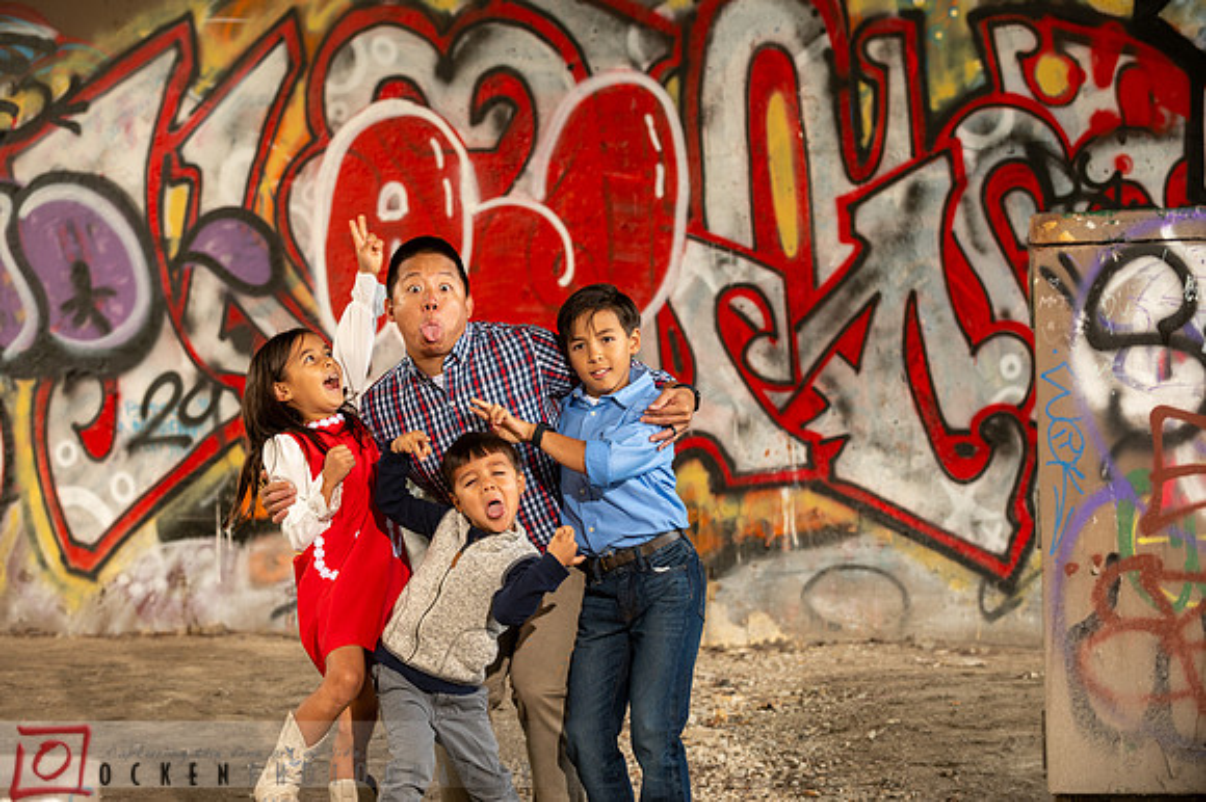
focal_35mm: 105
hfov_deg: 19.5
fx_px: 3515
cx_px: 603
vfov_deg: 13.0
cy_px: 401
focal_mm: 105
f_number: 3.5
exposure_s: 1/100
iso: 400
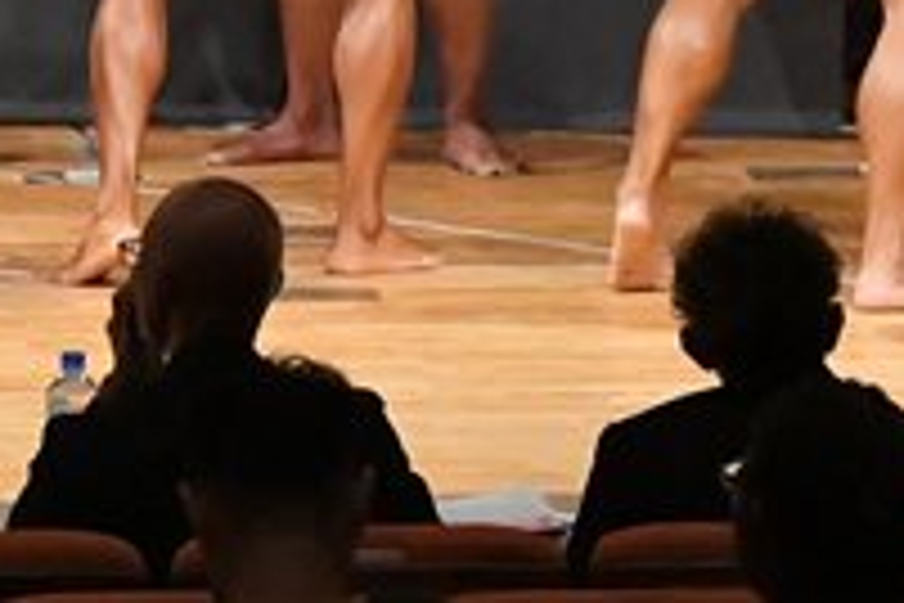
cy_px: -248
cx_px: 331
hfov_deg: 3.6
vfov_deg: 2.4
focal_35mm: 578
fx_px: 14513
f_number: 5.6
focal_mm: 100
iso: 12800
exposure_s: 1/400
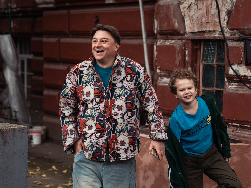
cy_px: 94
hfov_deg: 16.7
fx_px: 856
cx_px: 132
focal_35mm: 118
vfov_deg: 12.6
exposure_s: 1/200
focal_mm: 70
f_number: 2.8
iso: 160
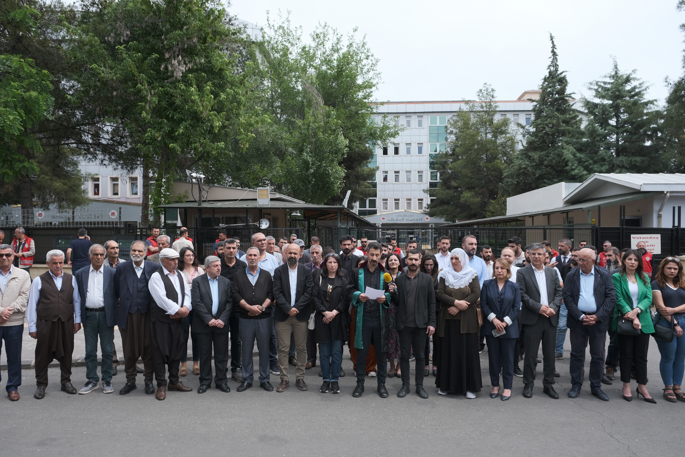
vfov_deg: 47.9
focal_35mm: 27
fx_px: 514
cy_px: 228
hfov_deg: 67.4
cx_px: 342
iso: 320
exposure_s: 1/480
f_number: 5.6
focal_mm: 18
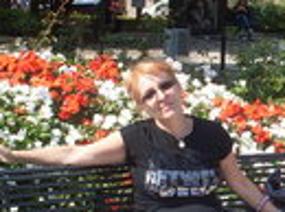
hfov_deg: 16.7
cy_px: 140
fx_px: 962
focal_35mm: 117
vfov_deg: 12.6
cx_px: 248
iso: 80
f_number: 8.4
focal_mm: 6.3
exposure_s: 1/90
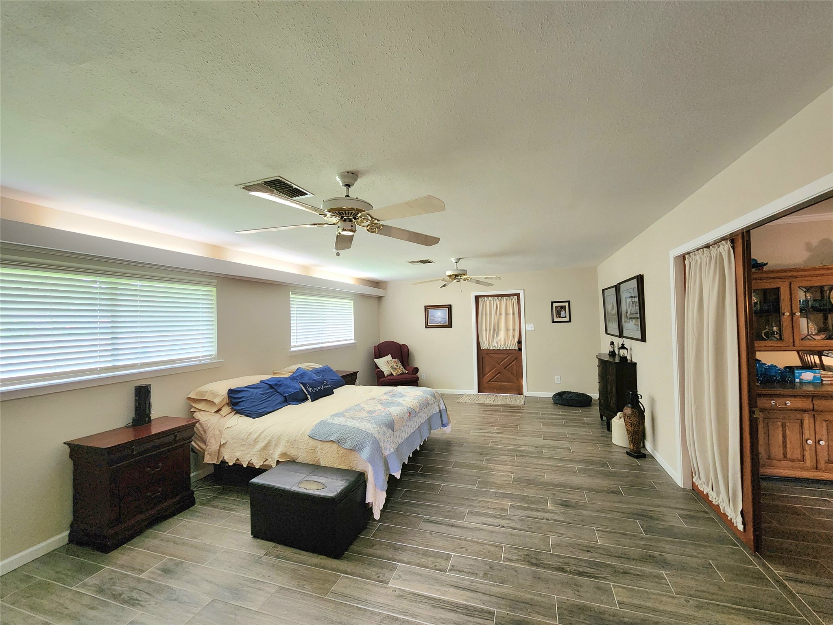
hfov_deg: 106.2
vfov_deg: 89.9
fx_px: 313
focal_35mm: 13
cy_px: 312
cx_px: 416
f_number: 2.2
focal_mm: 2.2
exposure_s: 1/40
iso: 320
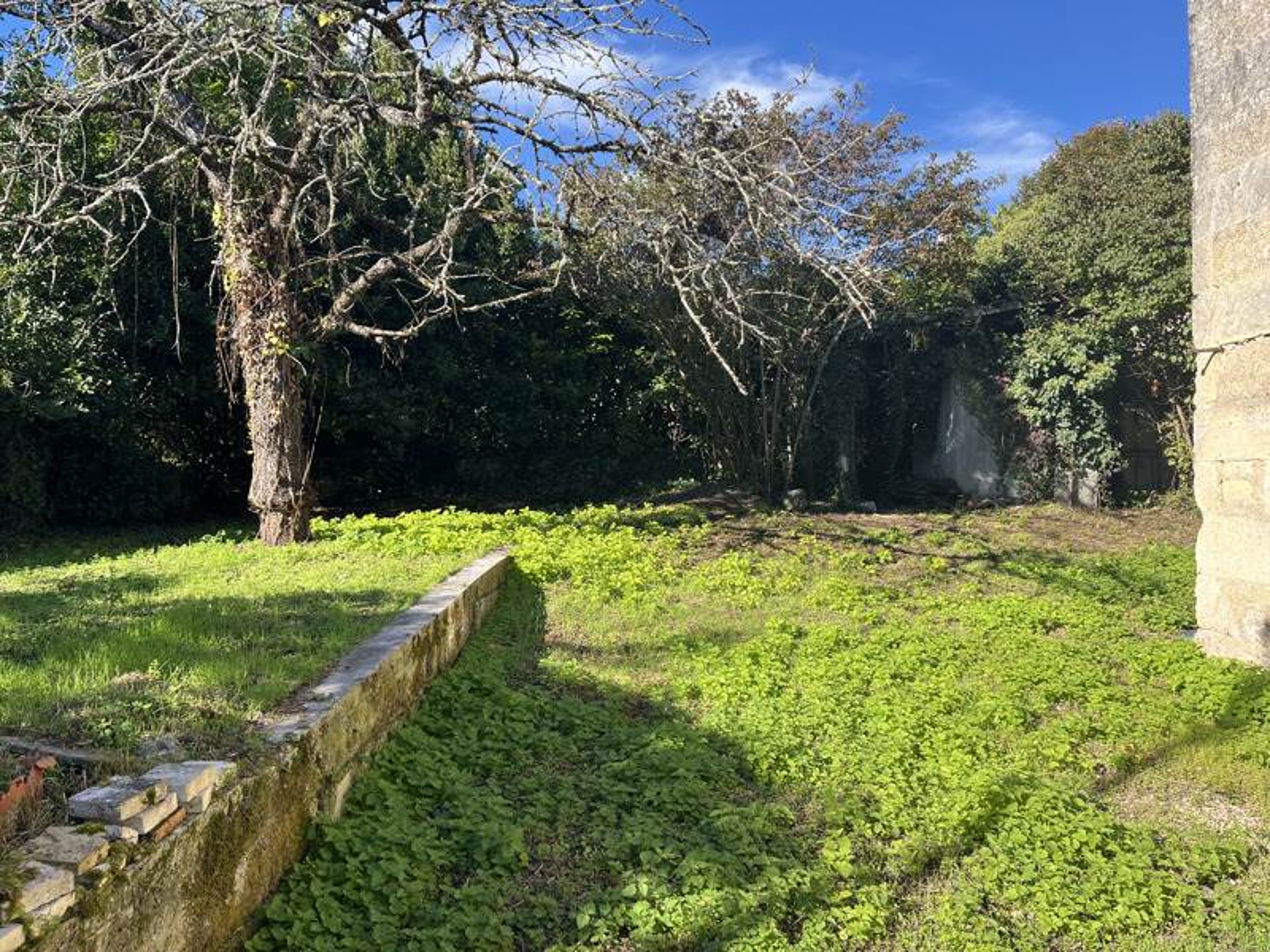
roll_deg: -0.7
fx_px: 954
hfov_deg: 67.3
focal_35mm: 26
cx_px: 635
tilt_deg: +0.2
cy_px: 476
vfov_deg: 53.1
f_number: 1.6
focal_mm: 5.1
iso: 50
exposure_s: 1/1036
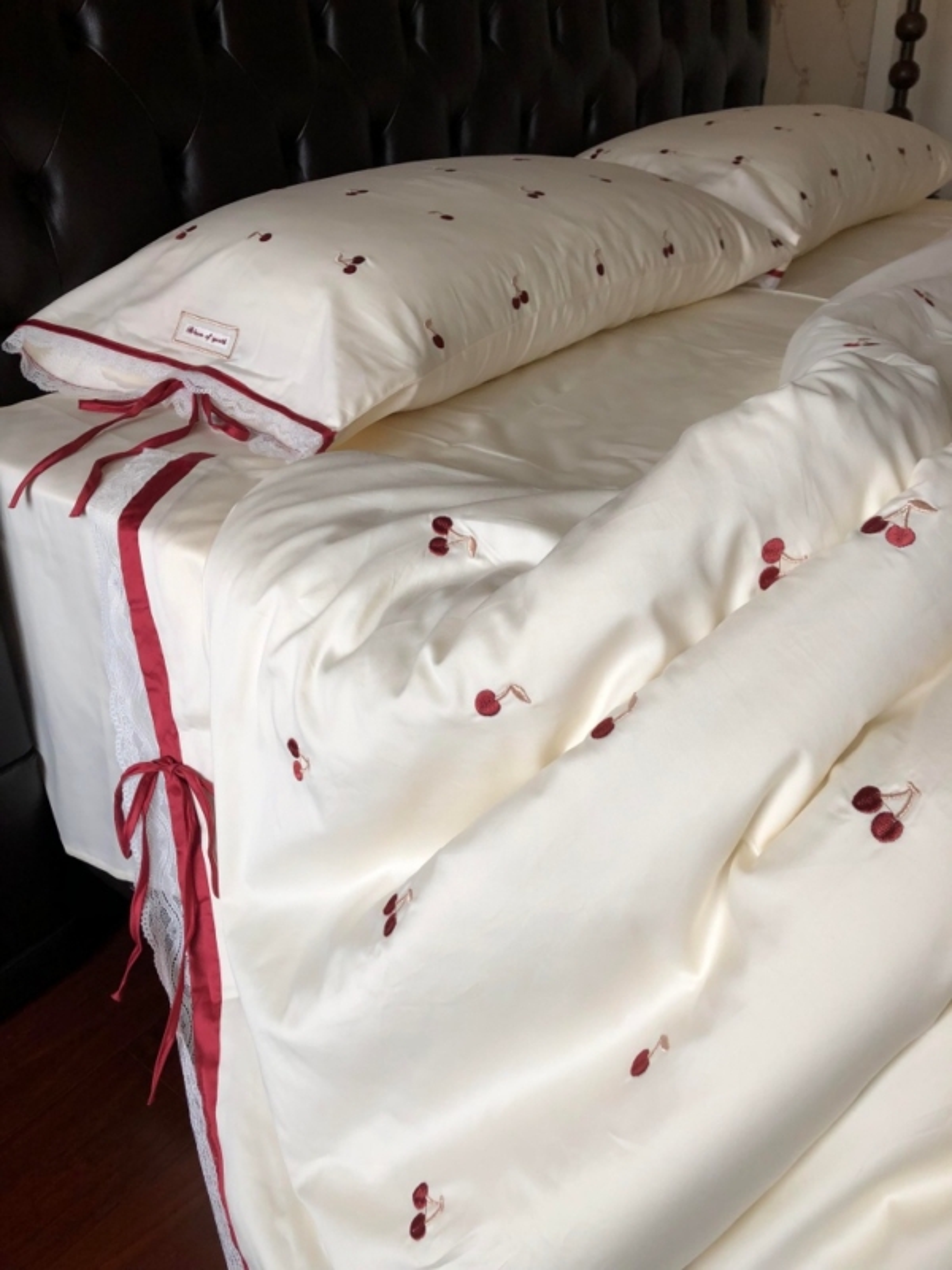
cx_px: 476
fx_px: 1027
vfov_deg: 63.4
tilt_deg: -29.1
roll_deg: +1.5
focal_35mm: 28
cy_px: 635
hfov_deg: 49.7
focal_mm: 3.99
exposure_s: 1/162
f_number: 1.8
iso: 20
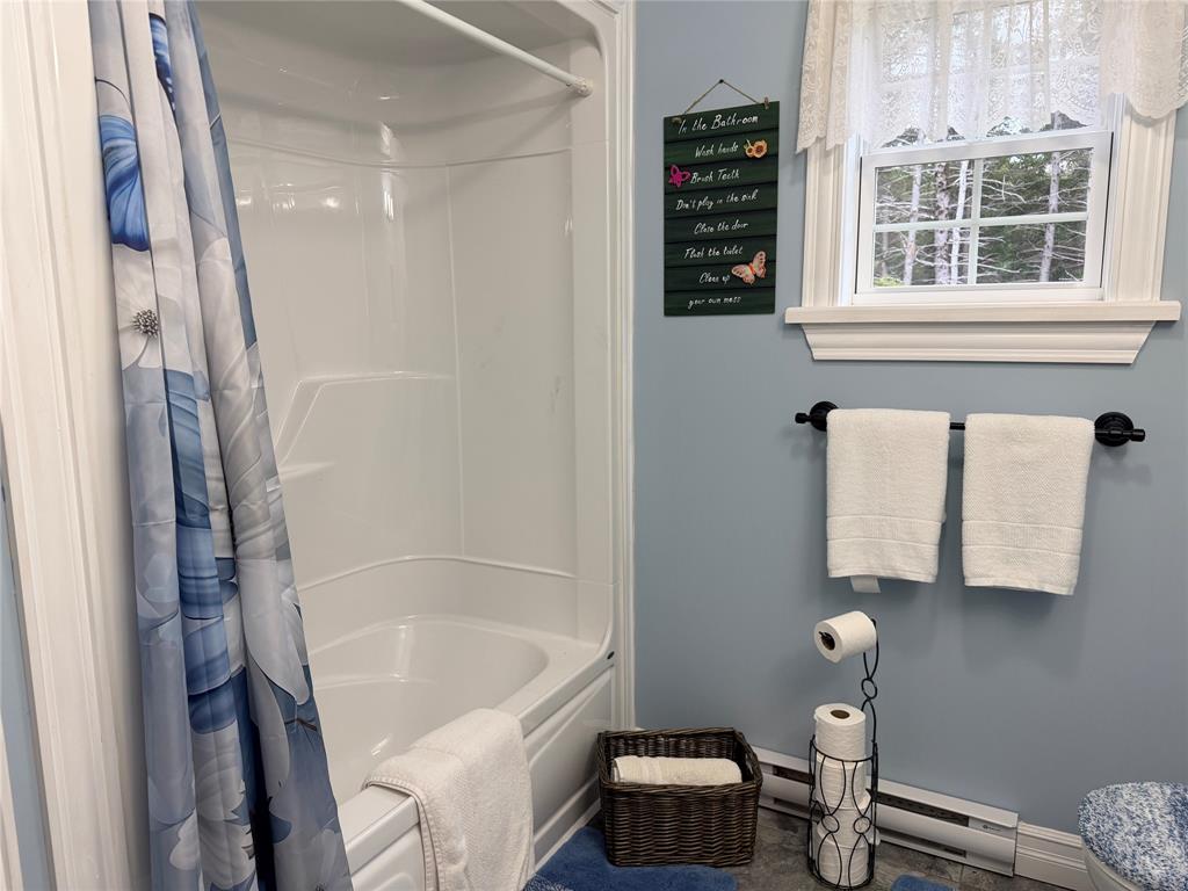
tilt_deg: -8.2
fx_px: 824
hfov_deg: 71.6
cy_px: 446
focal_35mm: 24
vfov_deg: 56.8
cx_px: 594
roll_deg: +0.9
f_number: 1.78
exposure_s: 1/120
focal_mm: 6.76
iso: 160
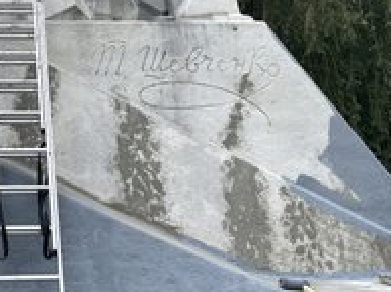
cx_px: 28
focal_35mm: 54
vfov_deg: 26.5
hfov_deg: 33.4
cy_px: 65
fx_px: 609
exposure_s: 1/2747
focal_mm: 4.2
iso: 32
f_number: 1.6
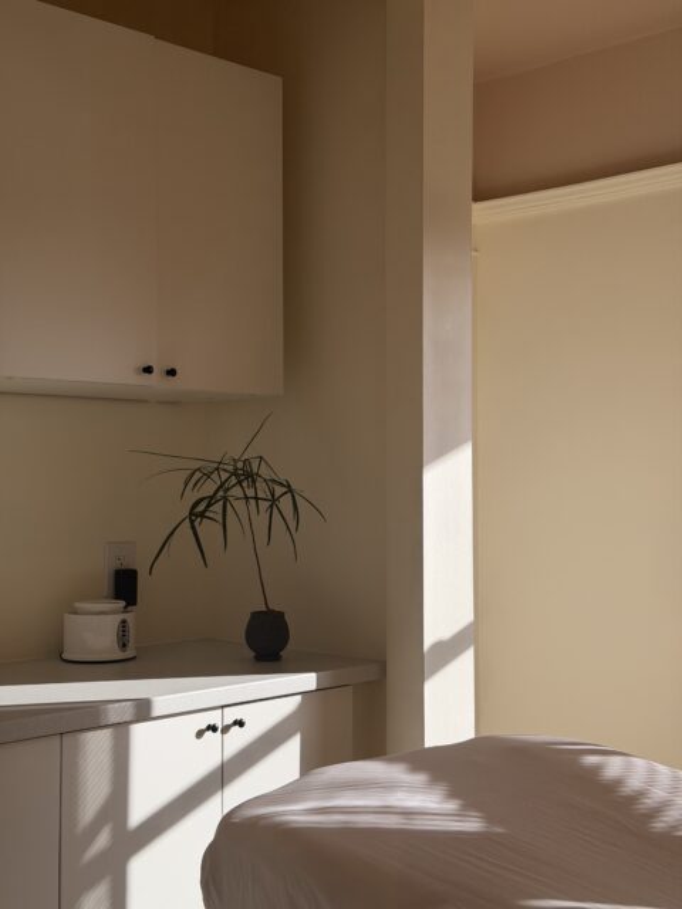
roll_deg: -0.9
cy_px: 454
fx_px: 1261
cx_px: 341
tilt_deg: +1.5
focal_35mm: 48
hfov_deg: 30.3
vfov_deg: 39.7
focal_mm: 6.76
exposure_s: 1/2033
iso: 64
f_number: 1.78
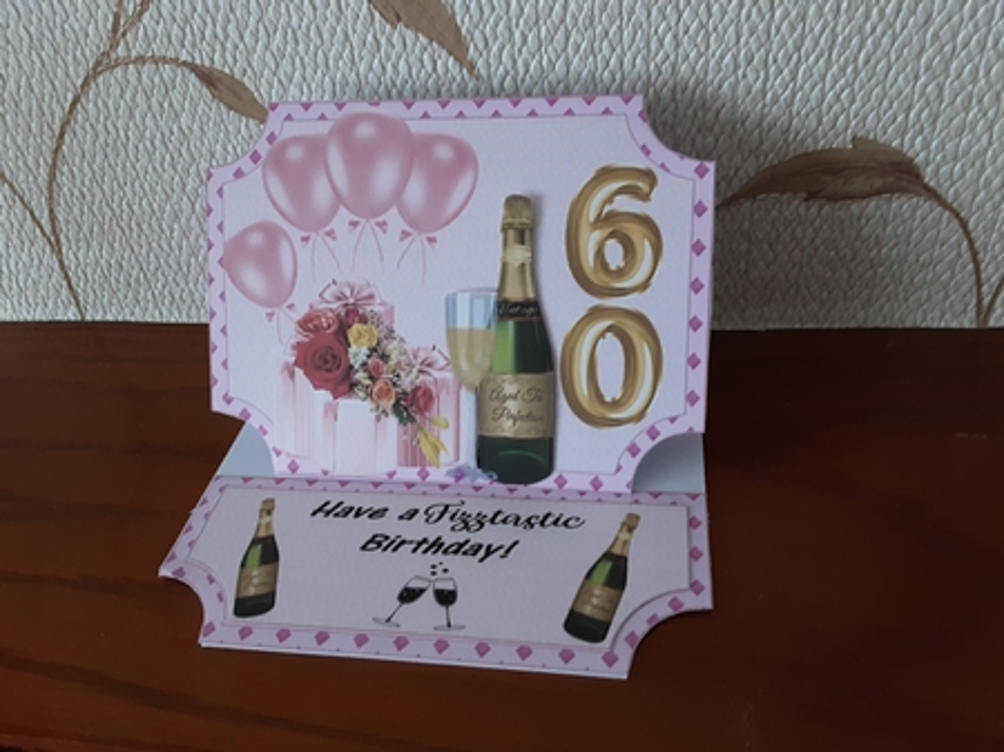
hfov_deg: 63.5
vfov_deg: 49.7
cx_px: 502
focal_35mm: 28
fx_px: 812
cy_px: 376
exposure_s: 1/25
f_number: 1.9
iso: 125
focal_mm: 2.9
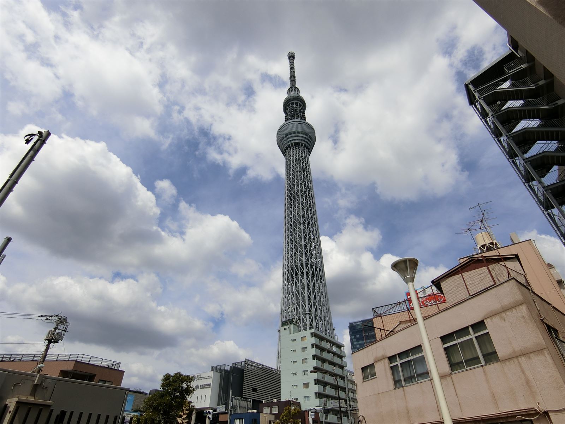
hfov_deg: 84.7
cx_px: 282
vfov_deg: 68.7
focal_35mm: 19
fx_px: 310
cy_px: 212
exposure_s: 1/640
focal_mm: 4.06
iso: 80
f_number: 6.9
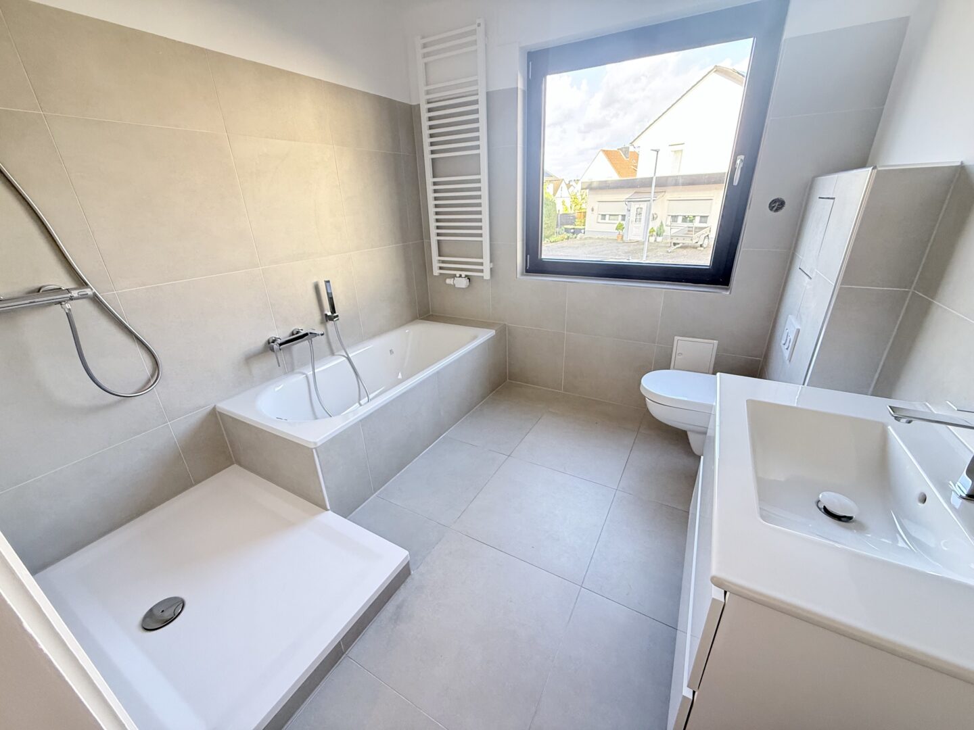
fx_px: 394
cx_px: 487
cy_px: 365
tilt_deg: -22.7
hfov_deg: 102.1
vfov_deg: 85.7
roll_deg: +2.1
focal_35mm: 14
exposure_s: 1/99
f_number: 2.2
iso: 250
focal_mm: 2.22
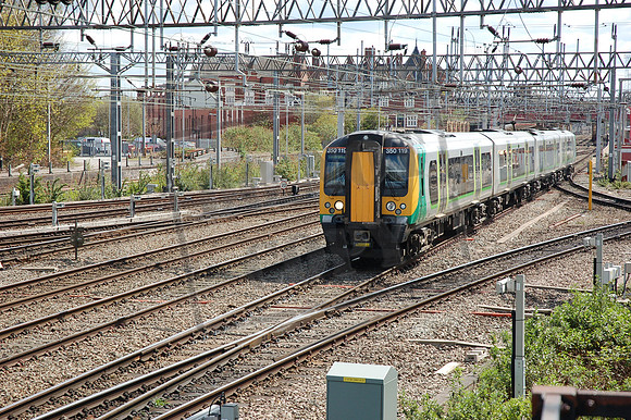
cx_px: 316
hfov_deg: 24.2
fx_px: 1471
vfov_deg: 16.2
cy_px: 210
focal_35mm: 84
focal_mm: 56
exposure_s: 1/500
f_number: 5.6
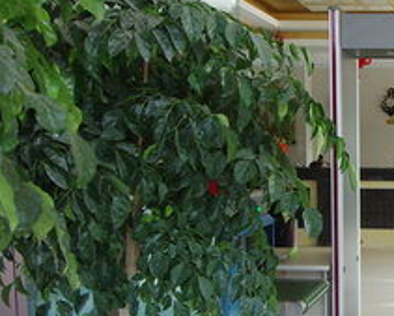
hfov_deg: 32.7
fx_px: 560
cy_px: 174
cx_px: 459
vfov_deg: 31.5
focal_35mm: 48
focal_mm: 10
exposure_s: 1/13
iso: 80
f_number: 3.5
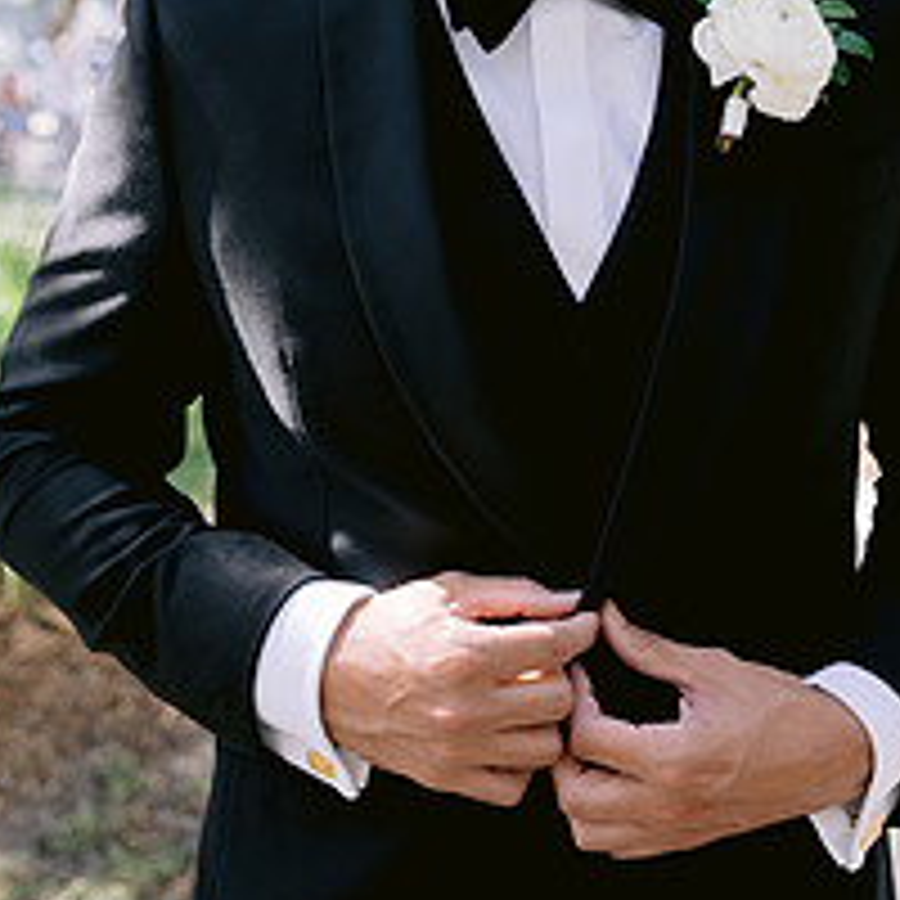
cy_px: 279
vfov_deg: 25.5
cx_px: 544
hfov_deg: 25.7
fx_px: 1971
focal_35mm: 67
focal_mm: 35
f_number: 2.8
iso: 200
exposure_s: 1/200
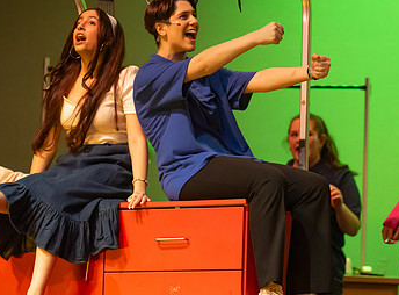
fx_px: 2487
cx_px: 230
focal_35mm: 217
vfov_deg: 6.8
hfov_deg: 9.2
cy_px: 172
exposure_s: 1/400
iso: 4500
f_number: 2.8
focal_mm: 120
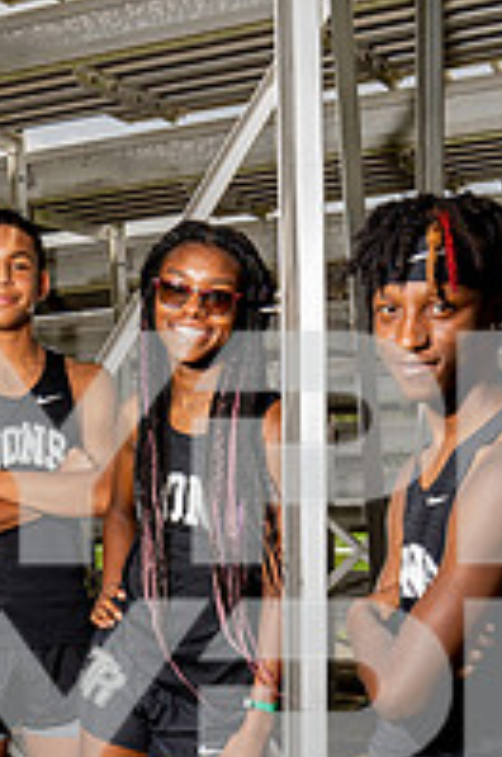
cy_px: 719
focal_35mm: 68
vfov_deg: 28.3
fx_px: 1427
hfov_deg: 19.9
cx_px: 156
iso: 100
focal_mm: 30
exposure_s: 1/125
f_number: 8
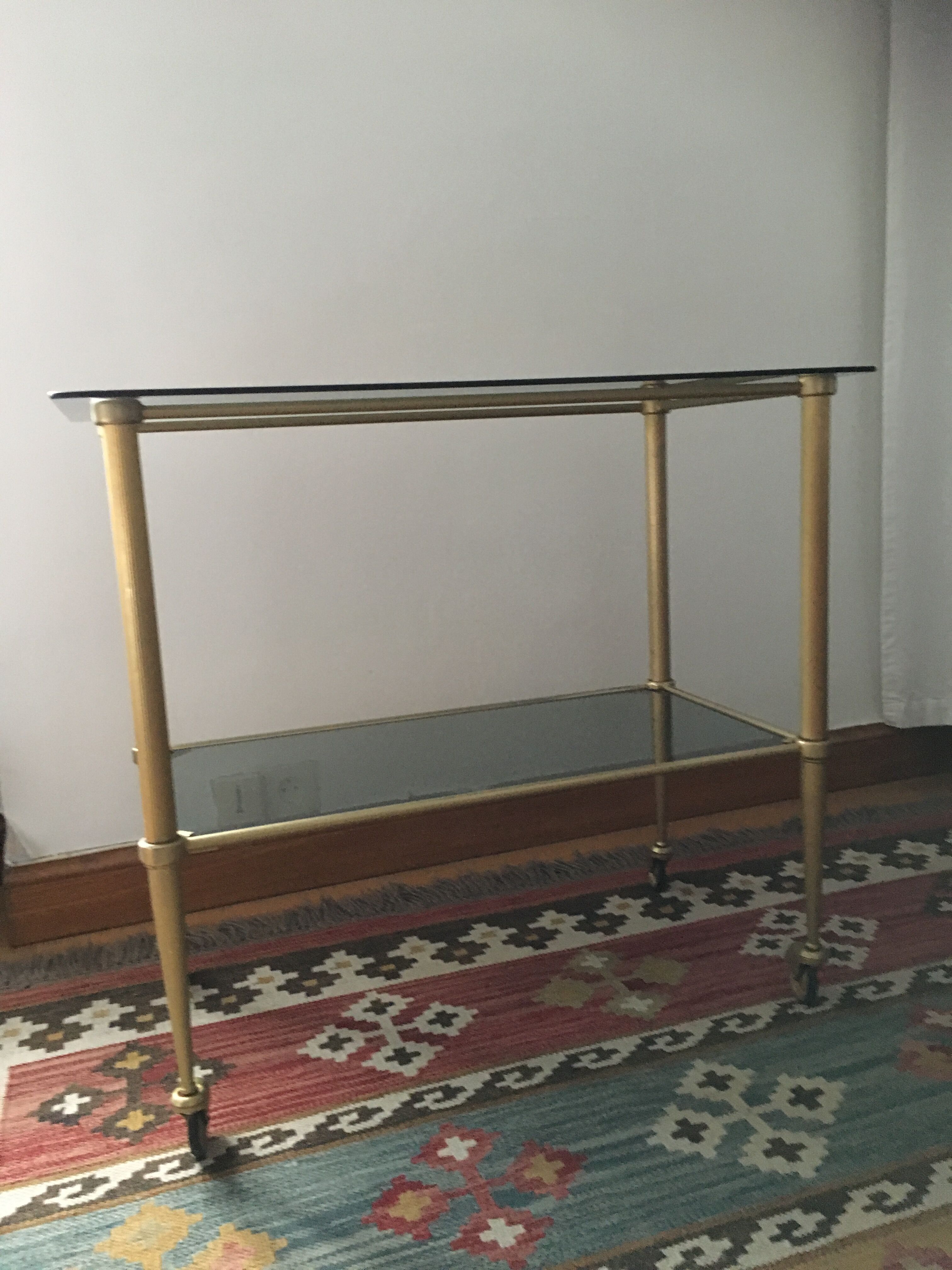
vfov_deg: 61.7
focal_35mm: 29
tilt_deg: -8.3
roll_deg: +3.7
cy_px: 635
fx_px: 1063
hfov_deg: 48.2
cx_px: 476
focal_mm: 4.15
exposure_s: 1/17
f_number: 2.2
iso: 400
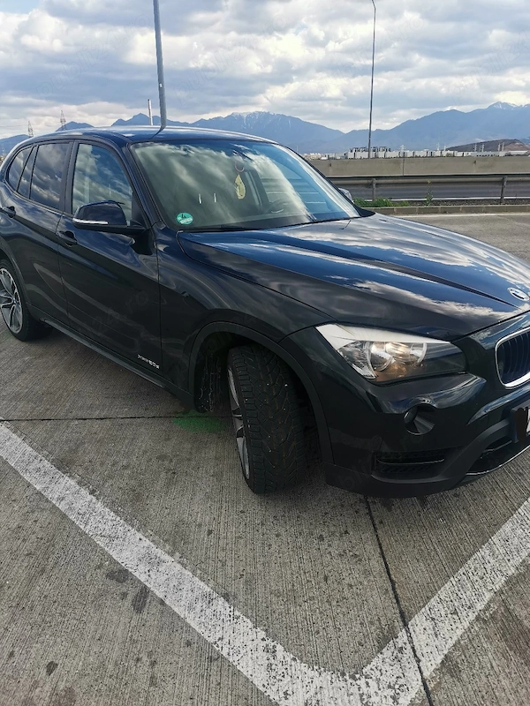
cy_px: 353
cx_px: 265
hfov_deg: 53.1
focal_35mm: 26
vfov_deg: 67.3
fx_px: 531
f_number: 1.8
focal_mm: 4.75
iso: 50
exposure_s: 1/1429
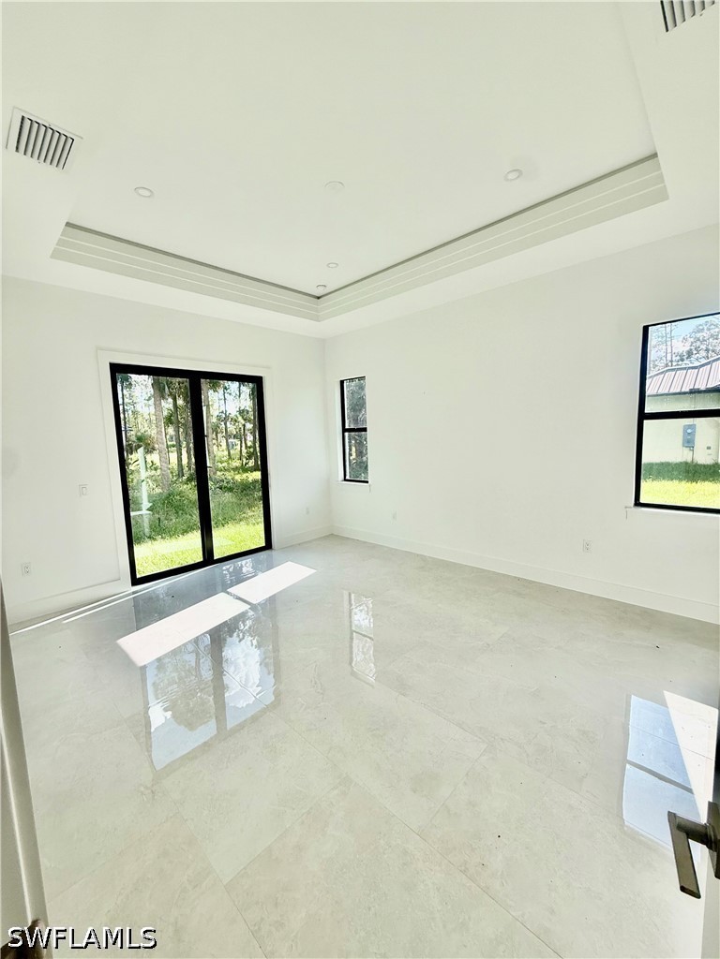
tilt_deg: -4.0
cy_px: 480
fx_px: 388
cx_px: 360
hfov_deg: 85.7
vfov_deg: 102.1
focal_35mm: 14
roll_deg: +2.1
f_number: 2.2
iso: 64
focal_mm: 2.22
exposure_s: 1/468
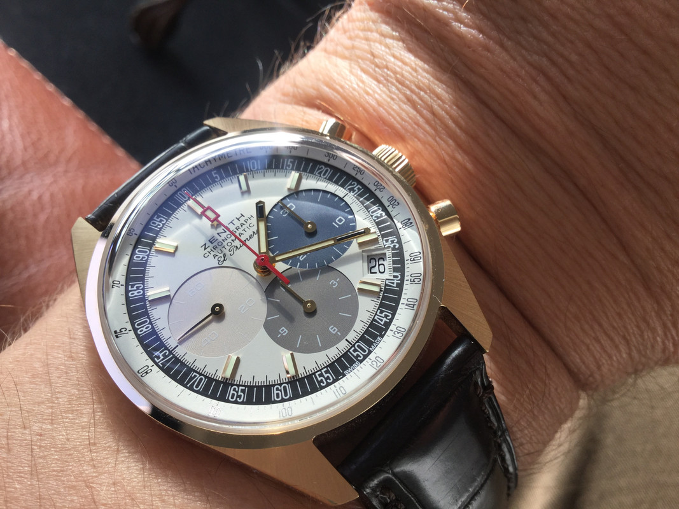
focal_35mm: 31
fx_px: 608
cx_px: 340
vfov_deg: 45.4
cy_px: 254
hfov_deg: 58.4
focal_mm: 3.3
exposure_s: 1/100
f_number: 2.4
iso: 25
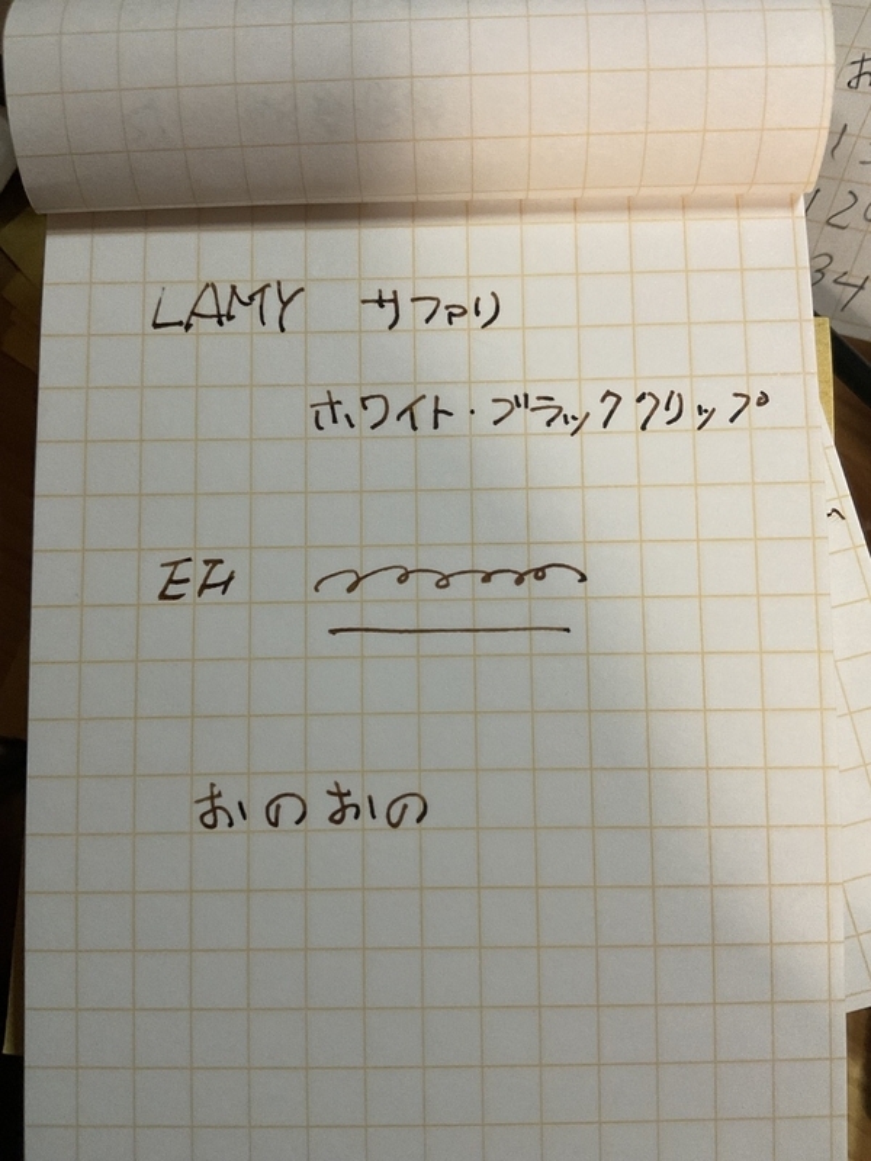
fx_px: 973
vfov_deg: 61.7
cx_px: 436
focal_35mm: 29
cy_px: 580
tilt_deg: -80.7
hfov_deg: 48.2
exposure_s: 1/60
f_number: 1.8
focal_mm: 3
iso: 250
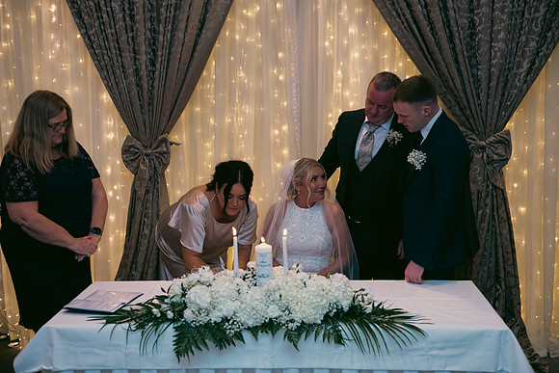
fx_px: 745
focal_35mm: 48
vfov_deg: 28.1
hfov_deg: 41.1
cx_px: 280
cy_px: 186
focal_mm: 48
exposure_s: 1/160
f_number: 3.5
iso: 800
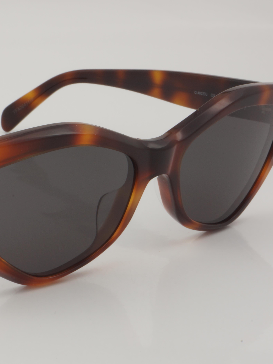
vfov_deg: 18.0
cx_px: 31
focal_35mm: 109
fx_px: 1146
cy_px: 181
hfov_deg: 13.5
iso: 100
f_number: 32
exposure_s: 1/3
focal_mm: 50
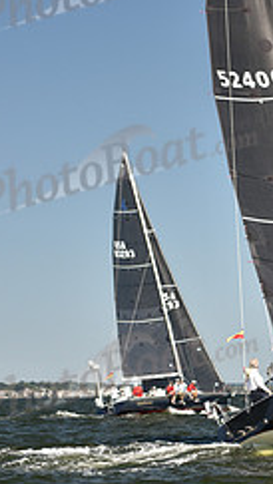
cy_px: 243
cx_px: 362
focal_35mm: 175
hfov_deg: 6.9
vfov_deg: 12.3
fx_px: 2248
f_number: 2.8
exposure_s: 1/1600
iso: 250
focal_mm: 70
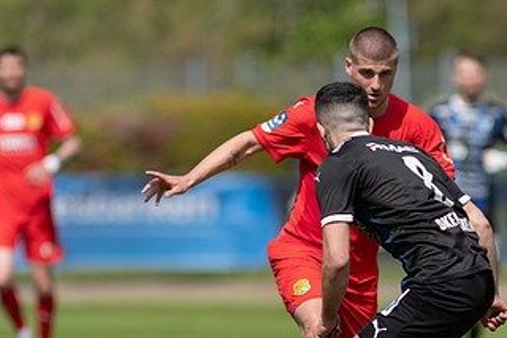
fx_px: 11486
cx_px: 341
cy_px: 263
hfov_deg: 2.5
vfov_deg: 1.7
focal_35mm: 816
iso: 100
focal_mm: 300
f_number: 3.2
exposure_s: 1/2000
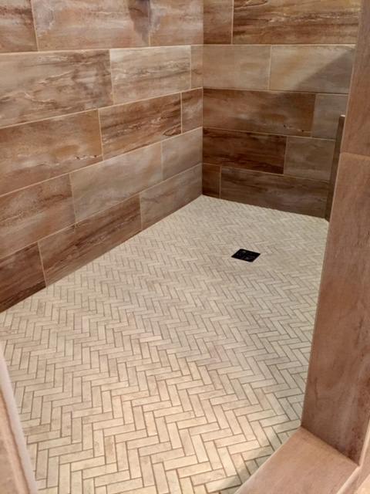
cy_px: 247
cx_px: 185
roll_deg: +1.2
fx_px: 413
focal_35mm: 29
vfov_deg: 61.7
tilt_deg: -26.6
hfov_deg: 48.2
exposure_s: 1/30
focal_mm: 4.15
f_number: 2.2
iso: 250
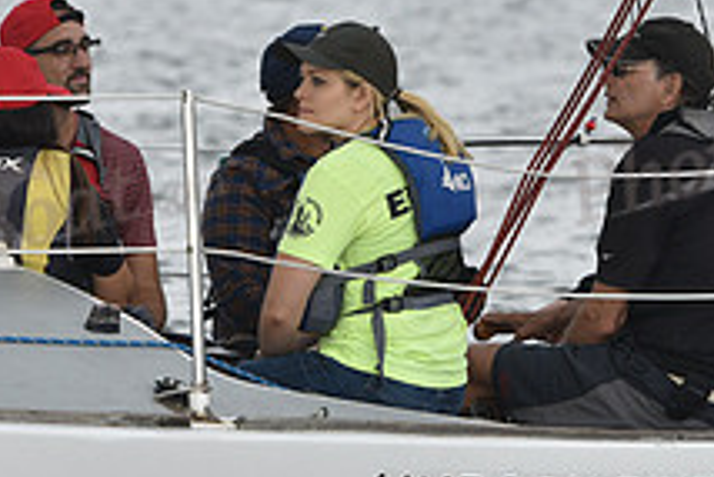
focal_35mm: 407
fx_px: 8077
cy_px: 359
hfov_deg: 5.1
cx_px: 400
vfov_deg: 3.4
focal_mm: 150
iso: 320
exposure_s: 1/1250
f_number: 5
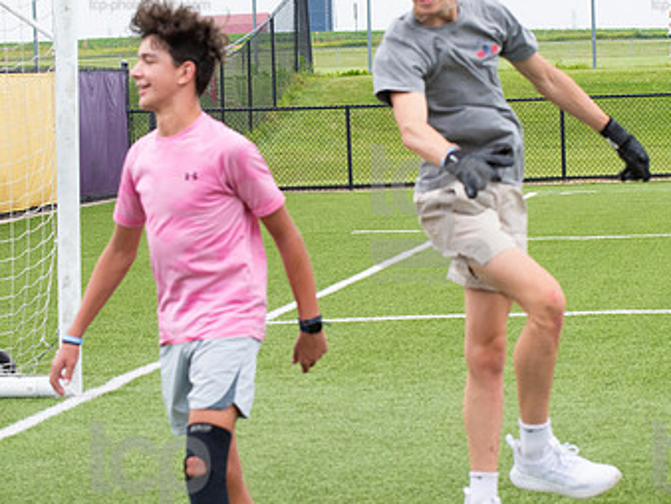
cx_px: 431
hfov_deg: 11.4
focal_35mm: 173
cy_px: 214
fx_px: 3356
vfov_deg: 8.6
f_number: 5.6
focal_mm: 70
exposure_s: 1/1250
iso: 500
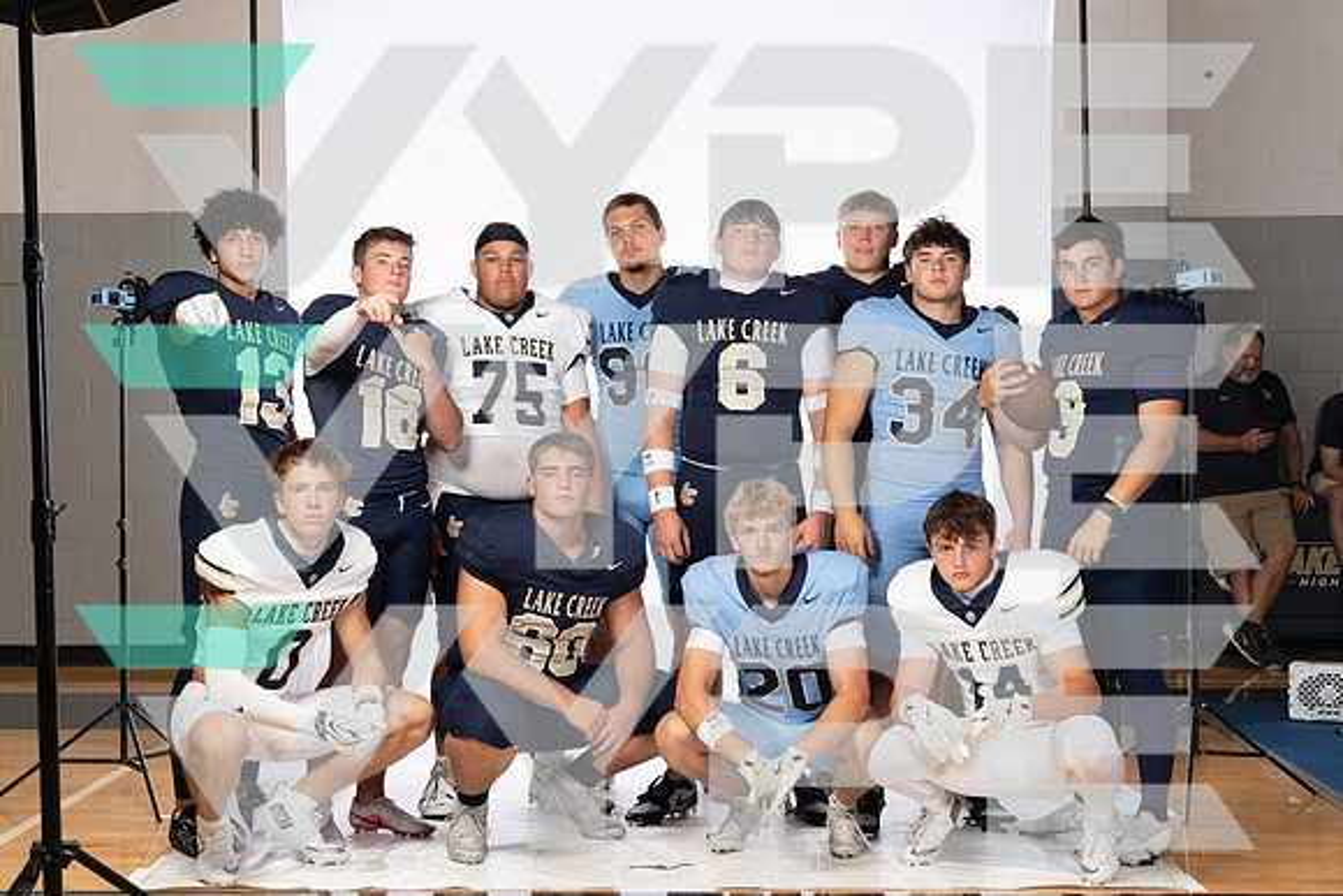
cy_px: 448
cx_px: 672
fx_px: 2201
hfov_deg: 33.9
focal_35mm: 59
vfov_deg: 23.0
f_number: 7.1
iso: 640
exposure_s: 1/250
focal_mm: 59
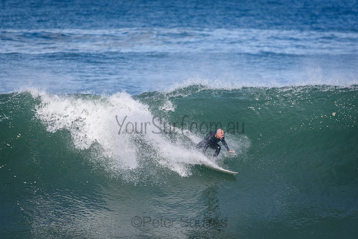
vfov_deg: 1.8
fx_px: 7460
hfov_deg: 2.7
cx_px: 179
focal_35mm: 750
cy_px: 120
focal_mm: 500
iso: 450
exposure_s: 1/2000
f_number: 5.6
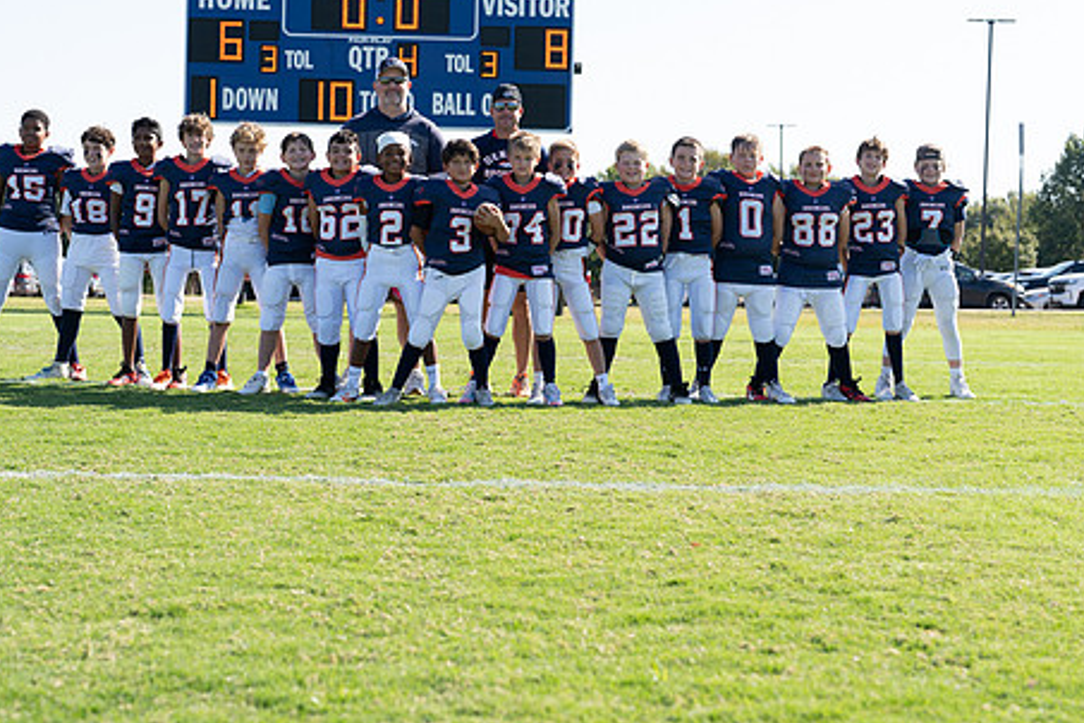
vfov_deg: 21.2
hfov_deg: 31.4
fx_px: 1927
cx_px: 469
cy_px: 315
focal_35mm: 64
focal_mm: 50
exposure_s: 1/500
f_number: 3.5
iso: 100
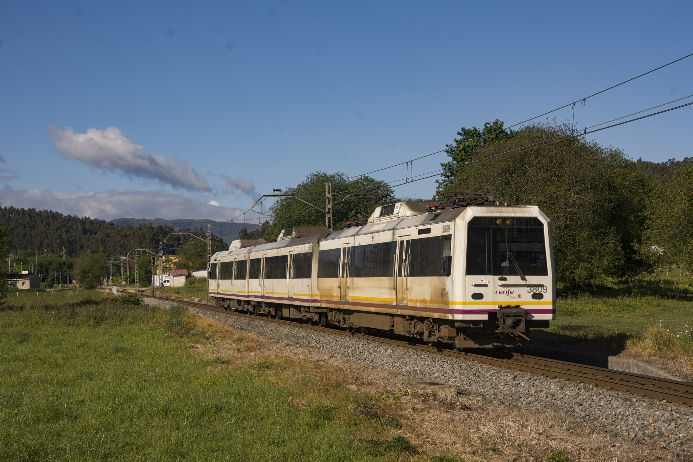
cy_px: 231
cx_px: 346
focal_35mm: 60
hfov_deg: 33.4
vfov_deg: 22.6
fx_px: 1155
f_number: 9
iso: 200
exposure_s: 1/640
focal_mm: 40
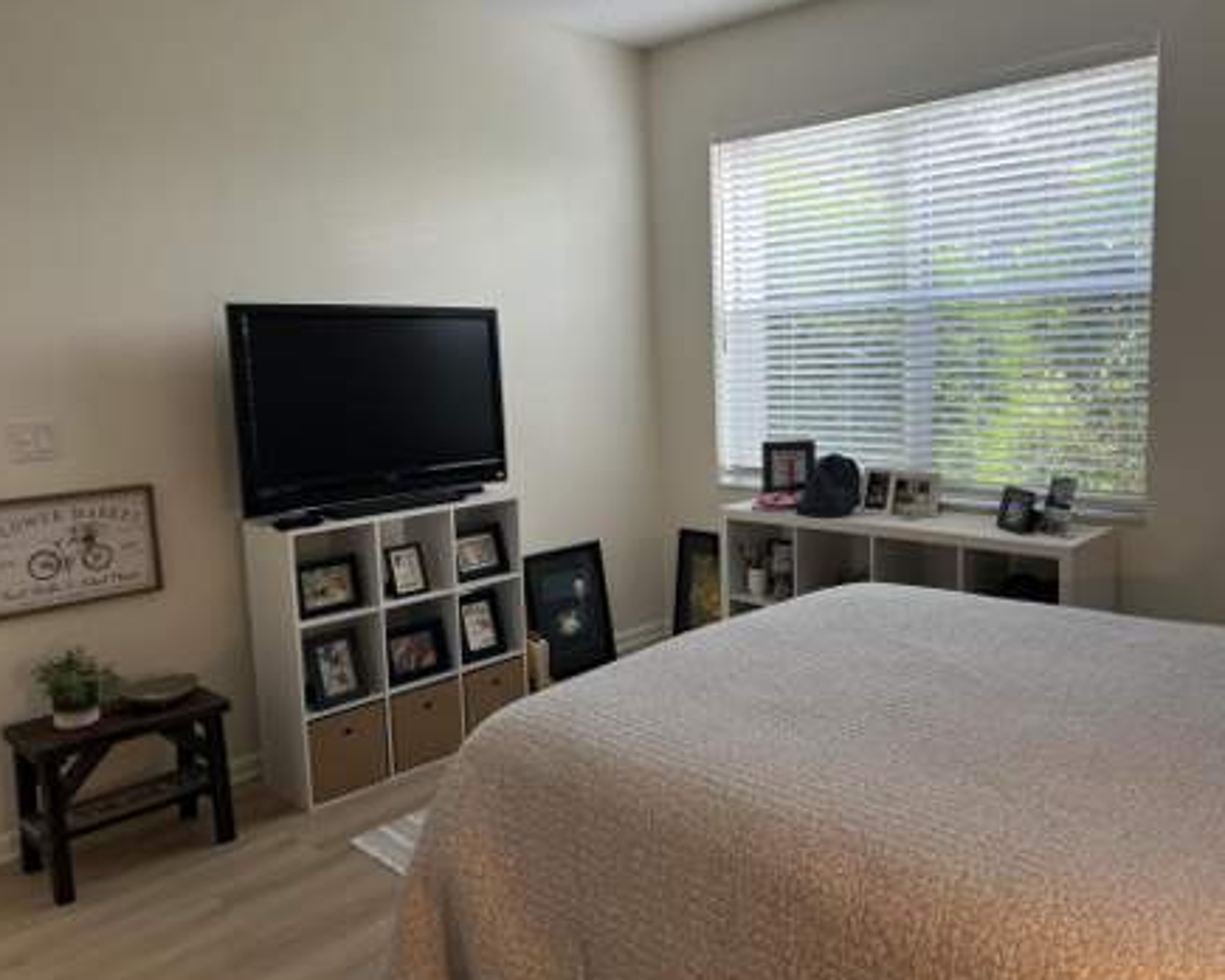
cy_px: 482
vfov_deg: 51.5
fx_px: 1015
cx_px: 662
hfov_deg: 62.1
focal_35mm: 28
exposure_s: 1/60
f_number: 1.5
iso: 64
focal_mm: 5.7
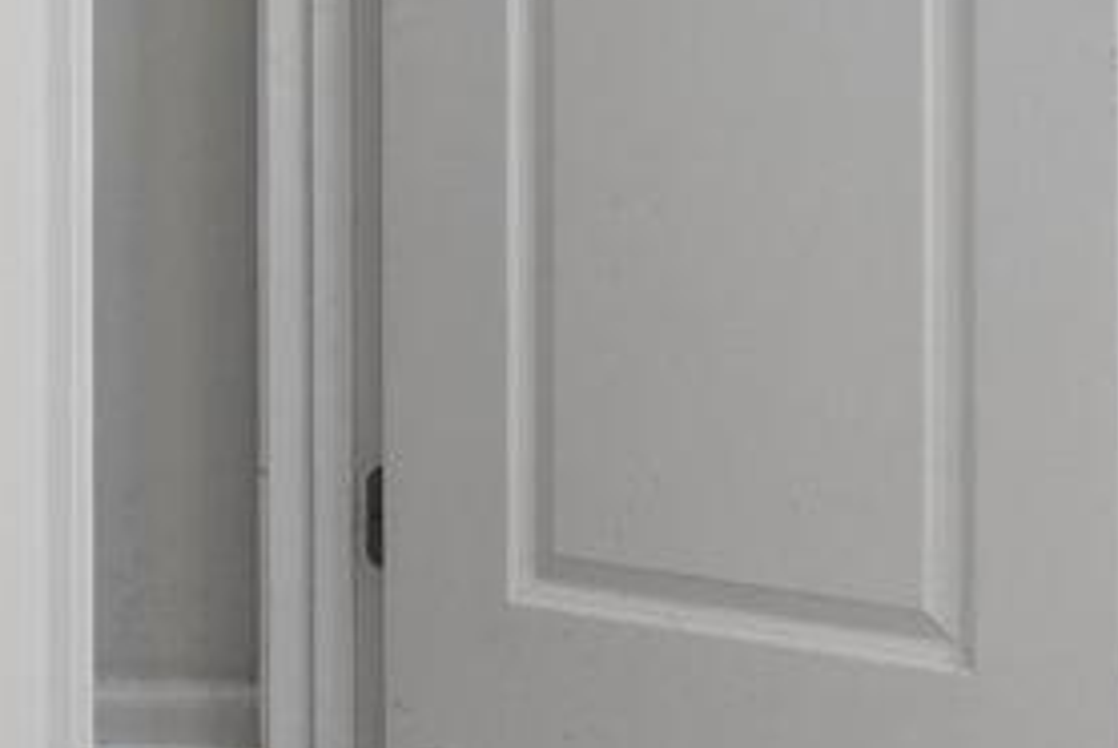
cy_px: -440
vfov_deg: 12.5
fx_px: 3202
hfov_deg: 18.7
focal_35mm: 103
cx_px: 1367
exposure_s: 1/2
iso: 100
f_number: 8
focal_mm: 14
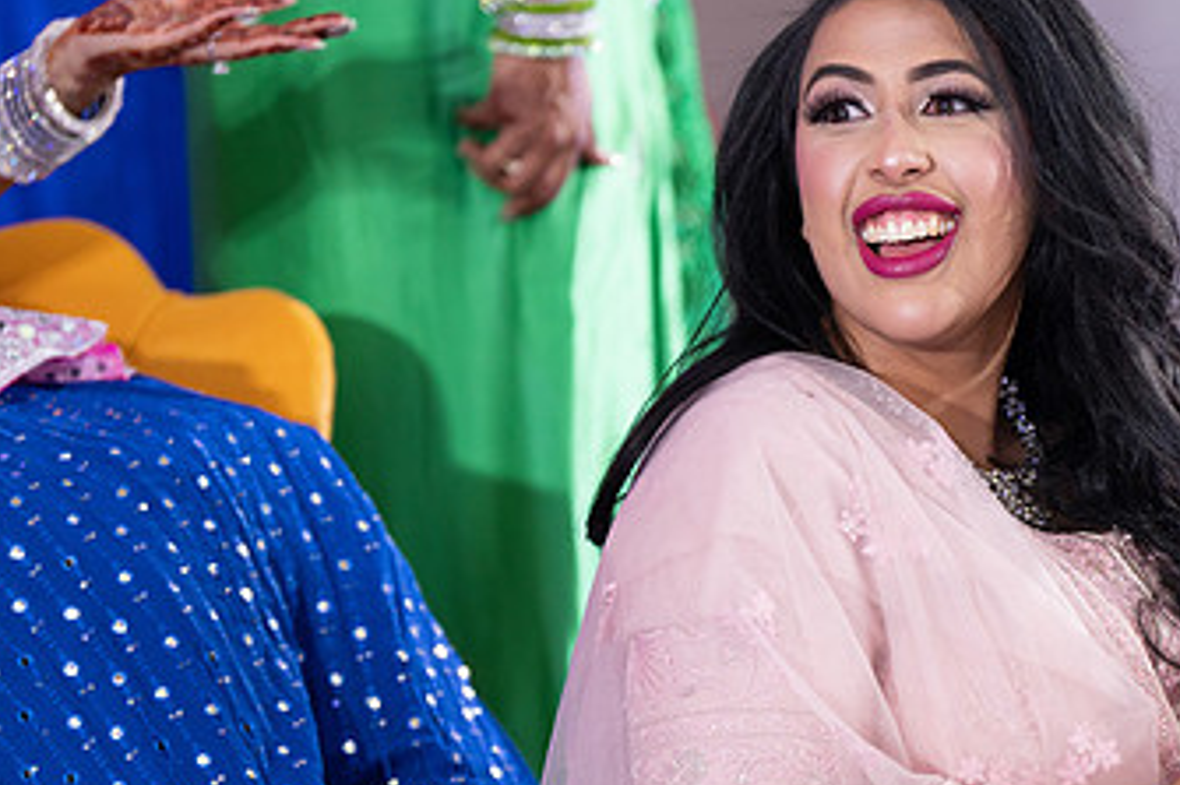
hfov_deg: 8.5
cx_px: 1018
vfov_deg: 5.7
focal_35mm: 241
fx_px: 7895
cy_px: 614
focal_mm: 139
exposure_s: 1/200
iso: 1000
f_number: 2.8
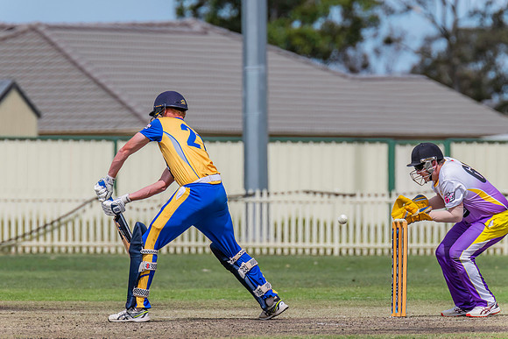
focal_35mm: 631
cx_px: 241
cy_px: 161
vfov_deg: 2.2
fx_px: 8903
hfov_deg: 3.3
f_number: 9
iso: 800
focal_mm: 600
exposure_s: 1/2500
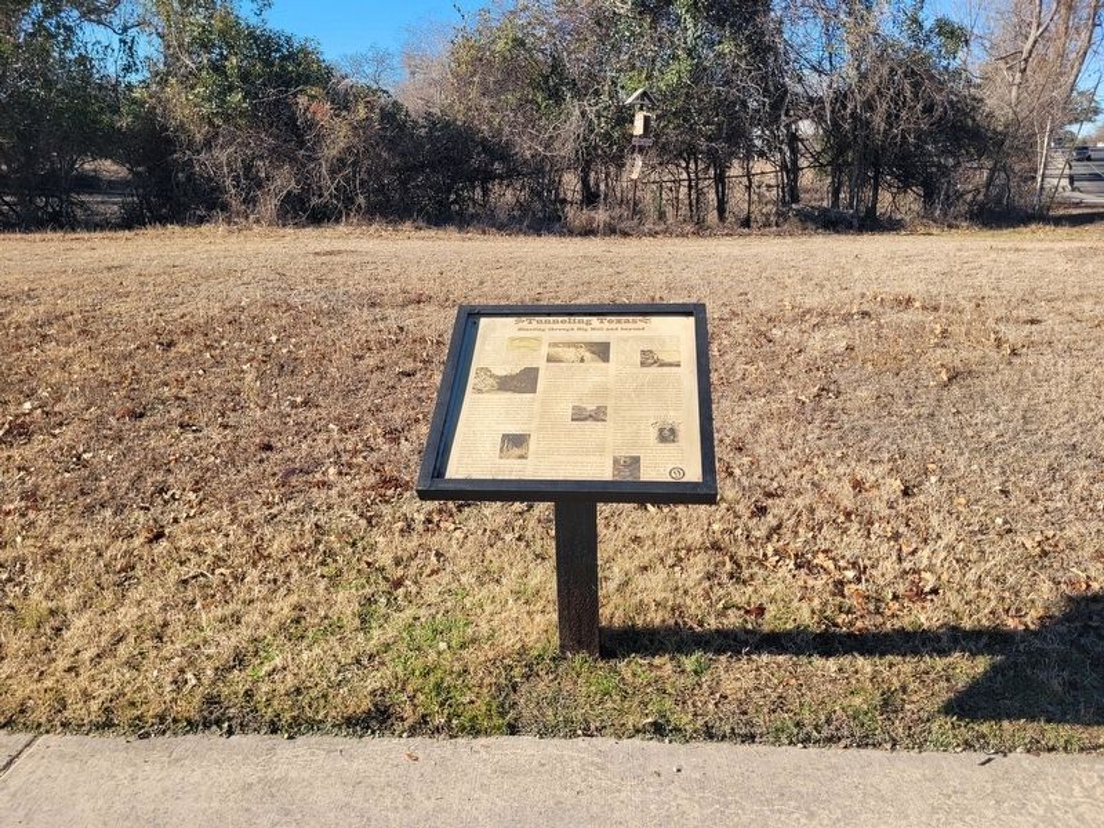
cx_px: 552
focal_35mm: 26
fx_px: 829
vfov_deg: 53.1
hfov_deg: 67.3
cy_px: 414
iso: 40
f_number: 1.8
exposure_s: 1/1238
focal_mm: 5.4
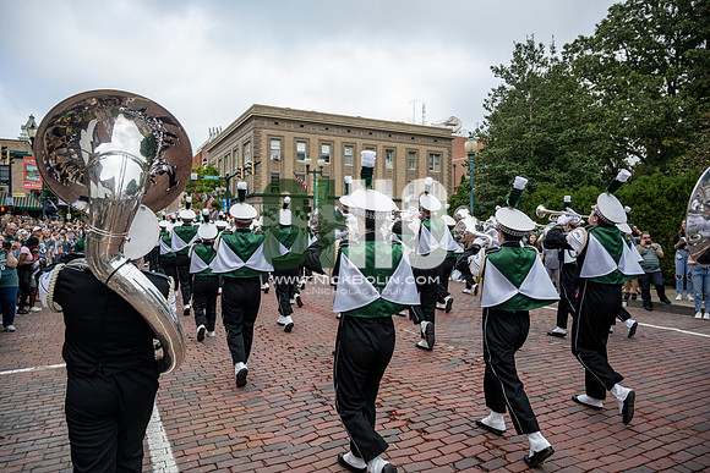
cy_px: 236
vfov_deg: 53.2
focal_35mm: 24
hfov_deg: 73.7
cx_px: 355
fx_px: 473
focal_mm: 24
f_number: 4
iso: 500
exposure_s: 1/1600
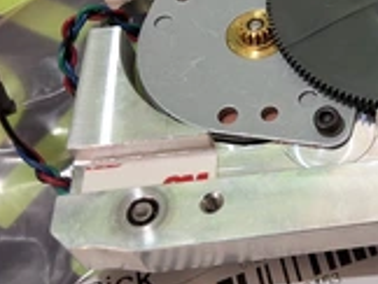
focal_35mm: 69
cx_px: 441
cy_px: 33
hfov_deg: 25.5
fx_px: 755
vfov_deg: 20.9
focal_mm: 2.91
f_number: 1.9
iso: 125
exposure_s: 1/40
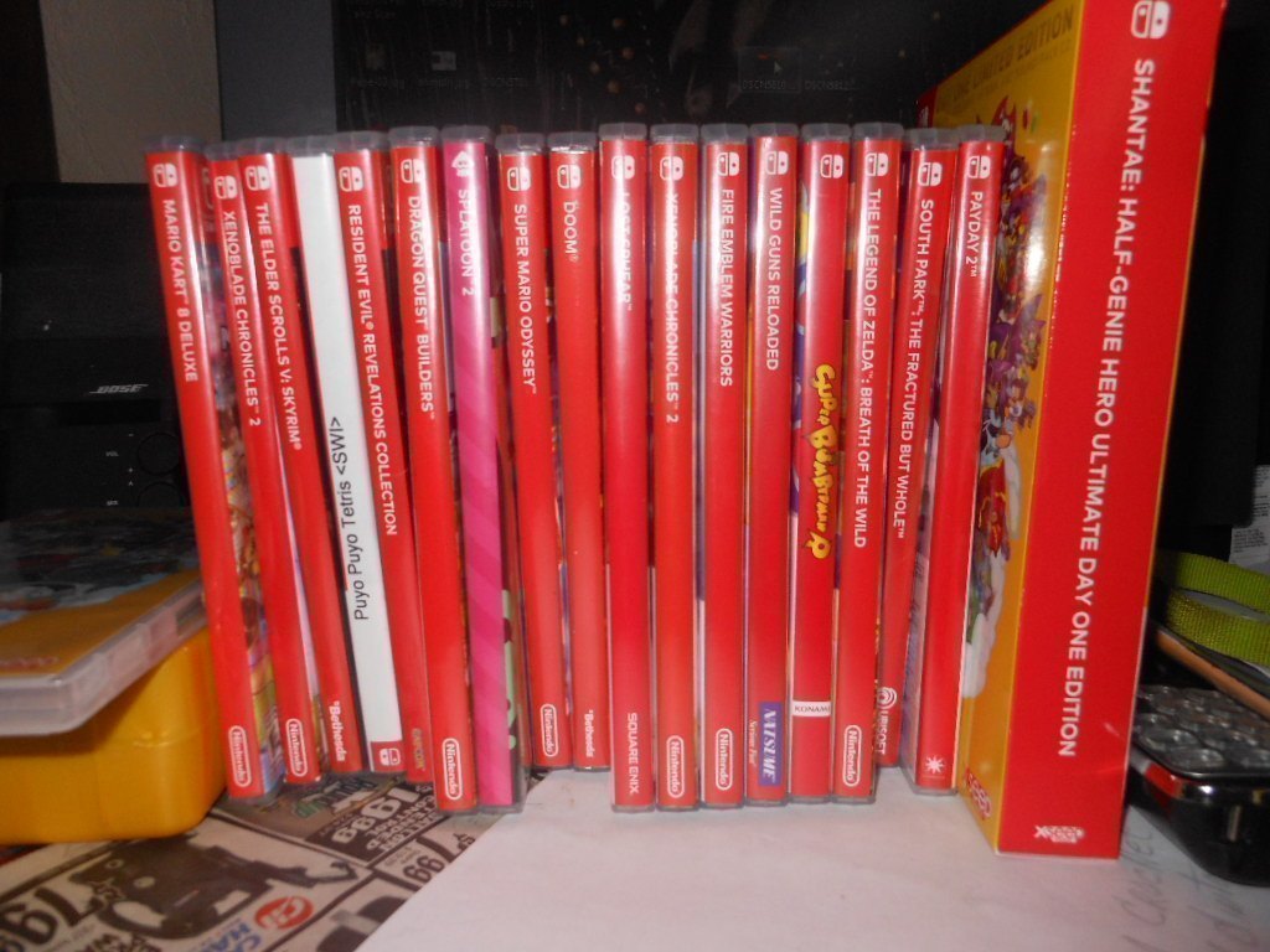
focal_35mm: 28
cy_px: 476
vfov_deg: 49.7
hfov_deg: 63.4
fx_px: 1027
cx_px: 635
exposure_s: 1/25
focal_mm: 5
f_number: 10.4
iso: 200
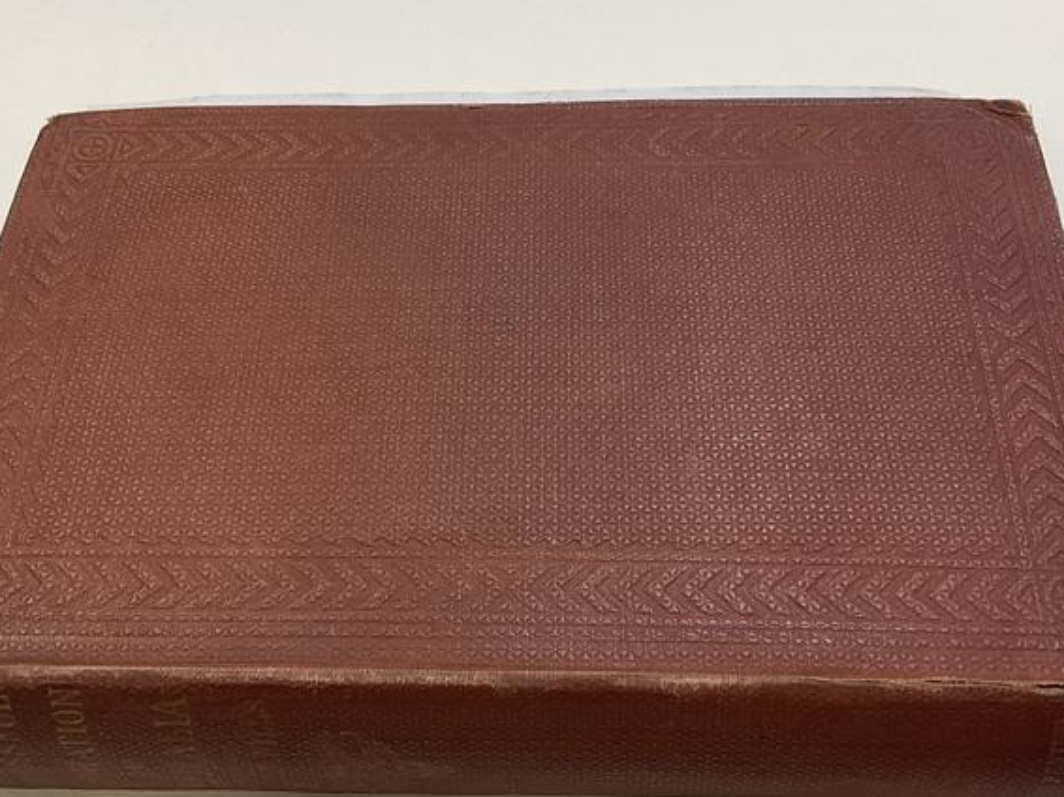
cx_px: 521
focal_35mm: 41
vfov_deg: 35.0
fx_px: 1260
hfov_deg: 45.8
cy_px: 462
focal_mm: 3
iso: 50
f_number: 1.8
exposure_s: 1/50
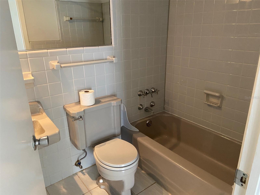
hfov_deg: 67.3
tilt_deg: -18.6
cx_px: 130
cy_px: 98
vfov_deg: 53.1
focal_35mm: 26
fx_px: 195
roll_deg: +1.6
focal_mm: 4.25
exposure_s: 1/60
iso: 400
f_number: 1.8
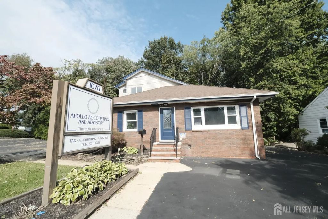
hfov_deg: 100.4
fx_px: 137
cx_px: 164
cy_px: 110
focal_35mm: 15
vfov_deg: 77.3
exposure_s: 1/4000
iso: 3200
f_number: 5.6
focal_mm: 10
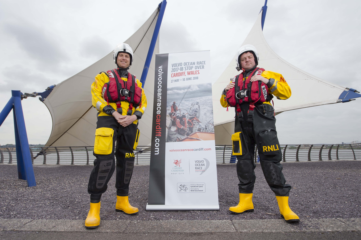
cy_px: 120
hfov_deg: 86.9
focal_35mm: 19
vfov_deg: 64.5
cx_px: 180
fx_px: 190
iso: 100
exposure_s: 1/200
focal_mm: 19
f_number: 6.3
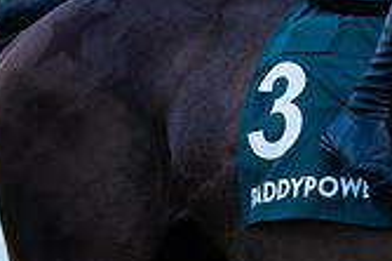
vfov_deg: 4.0
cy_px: -153
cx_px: 643
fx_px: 3699
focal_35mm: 340
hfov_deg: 6.0
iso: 400
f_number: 4
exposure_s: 1/1250
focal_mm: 98
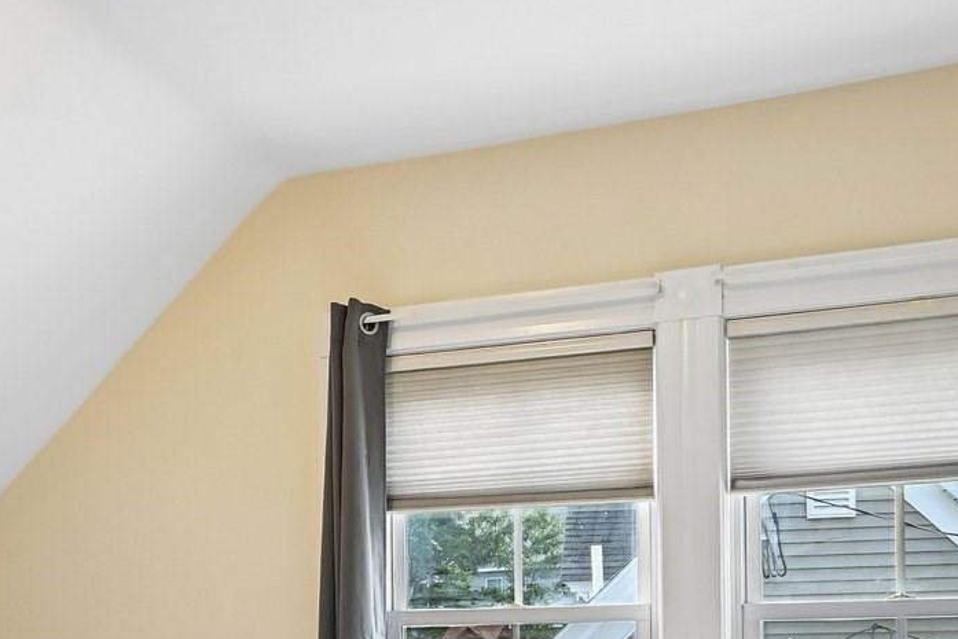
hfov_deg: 41.5
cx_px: 348
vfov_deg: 26.9
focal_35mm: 47
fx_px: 1251
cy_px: 658
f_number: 8
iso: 400
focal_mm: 16
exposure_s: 1/40
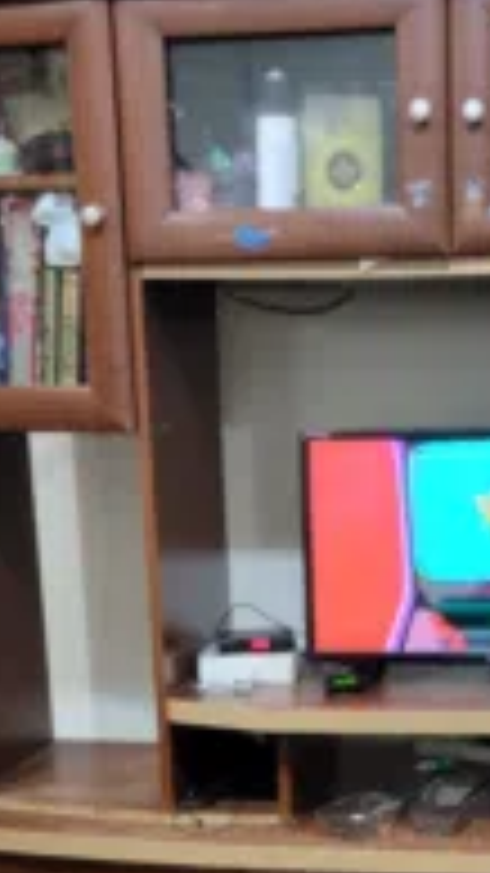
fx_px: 1248
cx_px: 441
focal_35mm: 54
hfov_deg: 21.7
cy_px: 639
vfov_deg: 37.7
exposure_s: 1/40
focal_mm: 6.7
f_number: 1.8
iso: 640
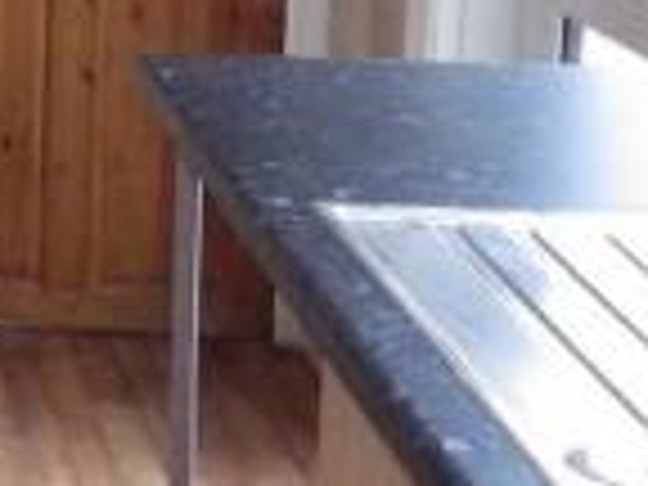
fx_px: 1666
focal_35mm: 89
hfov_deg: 17.7
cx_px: -520
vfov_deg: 15.6
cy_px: -187
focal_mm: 4
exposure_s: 1/40
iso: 800
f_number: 3.1
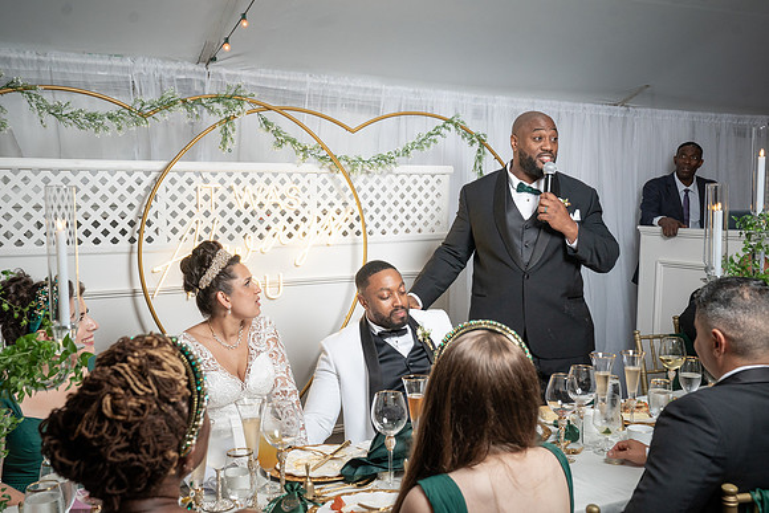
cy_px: 256
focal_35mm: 38
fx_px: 812
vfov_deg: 35.1
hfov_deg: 50.7
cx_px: 384
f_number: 5.6
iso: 1000
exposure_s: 1/200
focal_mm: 38
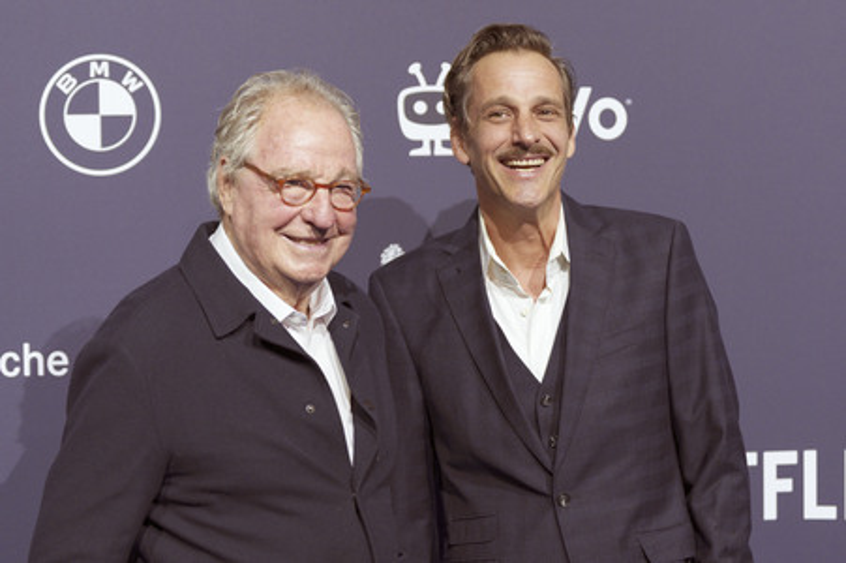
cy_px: 282
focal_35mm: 79
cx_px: 423
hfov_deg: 25.7
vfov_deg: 17.2
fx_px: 1855
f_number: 2.8
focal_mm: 79
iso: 800
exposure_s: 1/400
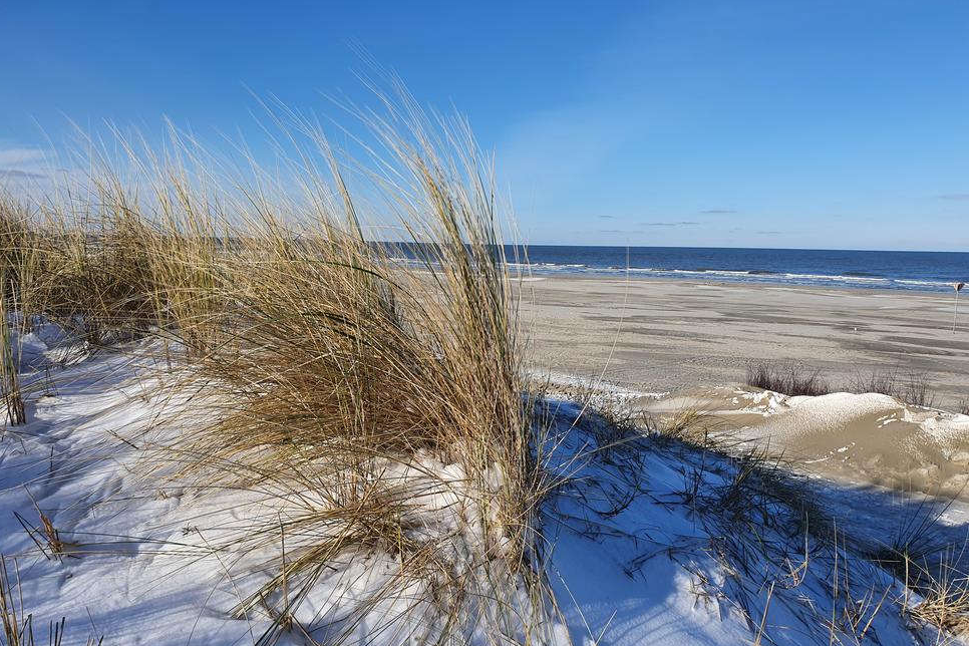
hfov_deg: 65.5
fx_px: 754
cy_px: 341
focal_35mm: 28
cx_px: 493
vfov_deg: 46.4
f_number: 2.4
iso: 50
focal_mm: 4.32
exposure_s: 1/2120
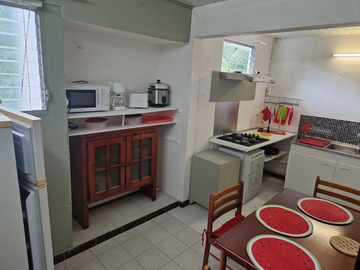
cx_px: 180
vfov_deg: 58.9
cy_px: 135
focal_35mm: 23
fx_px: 239
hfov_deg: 73.9
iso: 80
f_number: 1.8
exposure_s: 1/100
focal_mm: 5.4
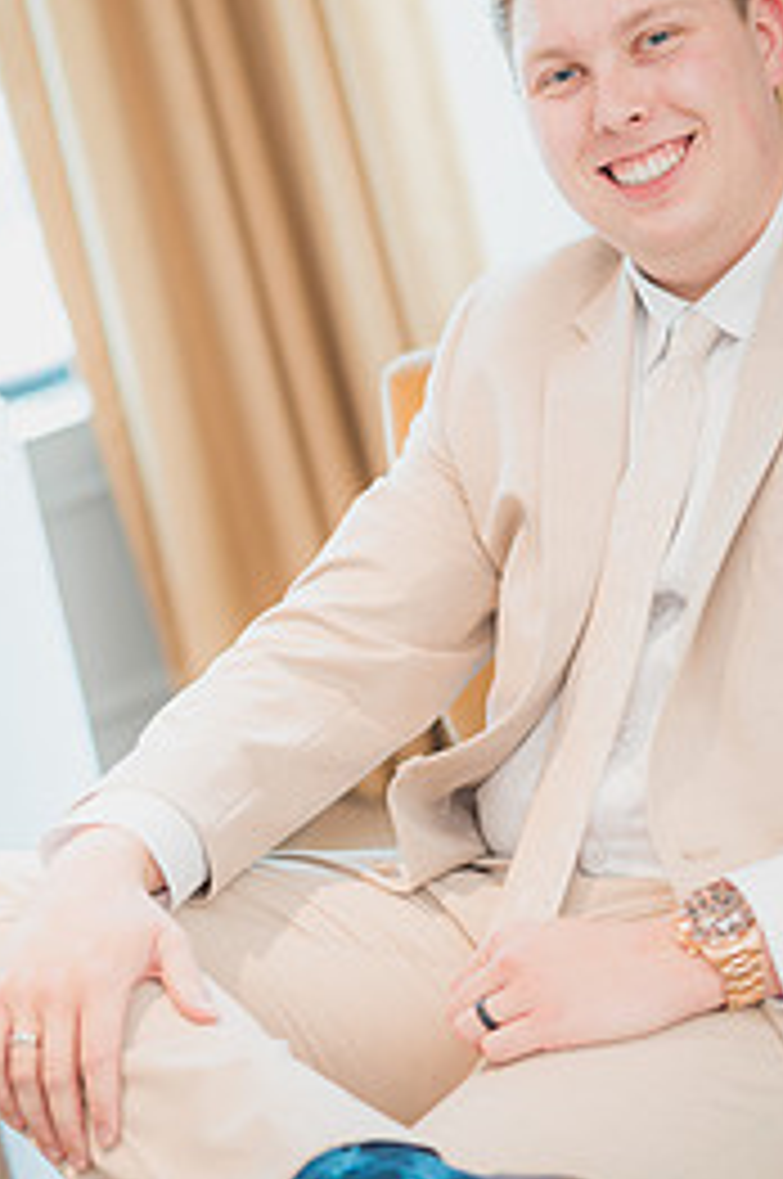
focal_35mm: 86
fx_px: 2813
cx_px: 459
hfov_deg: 15.8
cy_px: 504
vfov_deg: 23.7
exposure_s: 1/80
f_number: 1.4
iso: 200
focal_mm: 50
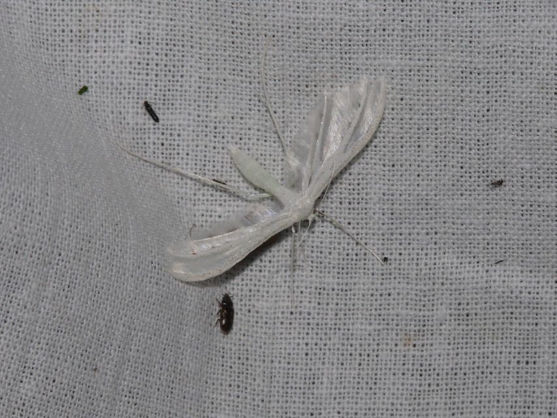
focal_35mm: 221
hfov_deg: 9.0
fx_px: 3557
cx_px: 278
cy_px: 209
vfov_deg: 6.7
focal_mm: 46.8
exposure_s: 1/640
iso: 100
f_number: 11
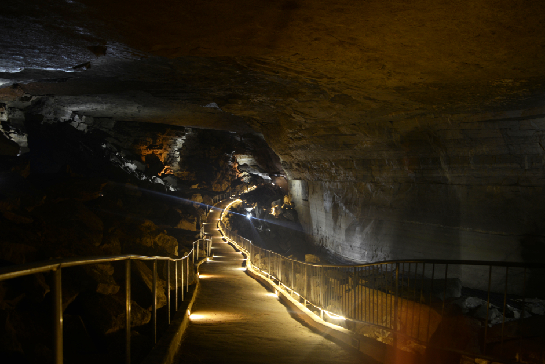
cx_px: 286
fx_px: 515
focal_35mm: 34
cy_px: 176
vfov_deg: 38.9
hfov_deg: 55.8
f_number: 4
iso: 320
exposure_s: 4
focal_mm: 32
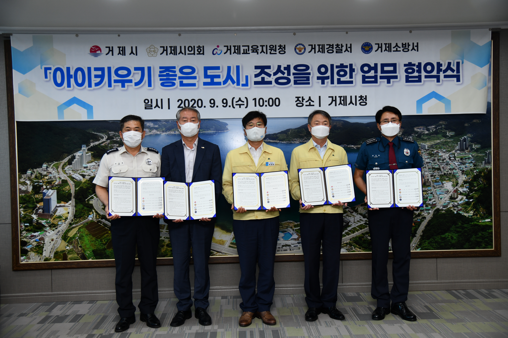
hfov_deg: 50.7
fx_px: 536
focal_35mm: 38
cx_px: 254
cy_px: 169
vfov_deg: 35.1
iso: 400
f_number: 4
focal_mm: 38
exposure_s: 1/250
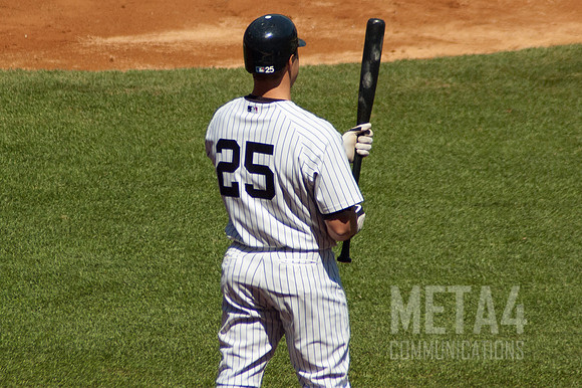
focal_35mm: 534
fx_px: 8634
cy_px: 195
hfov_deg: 3.9
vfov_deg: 2.6
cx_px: 256
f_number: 7.1
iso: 640
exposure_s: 1/3200
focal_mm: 270
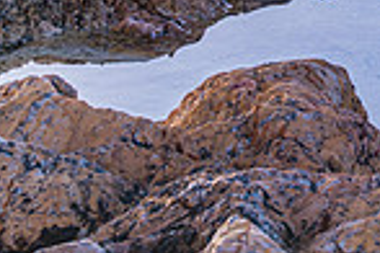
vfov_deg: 13.4
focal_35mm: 95
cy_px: -151
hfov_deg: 21.0
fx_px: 1003
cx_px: 341
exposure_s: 3
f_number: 8
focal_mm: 24
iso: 80
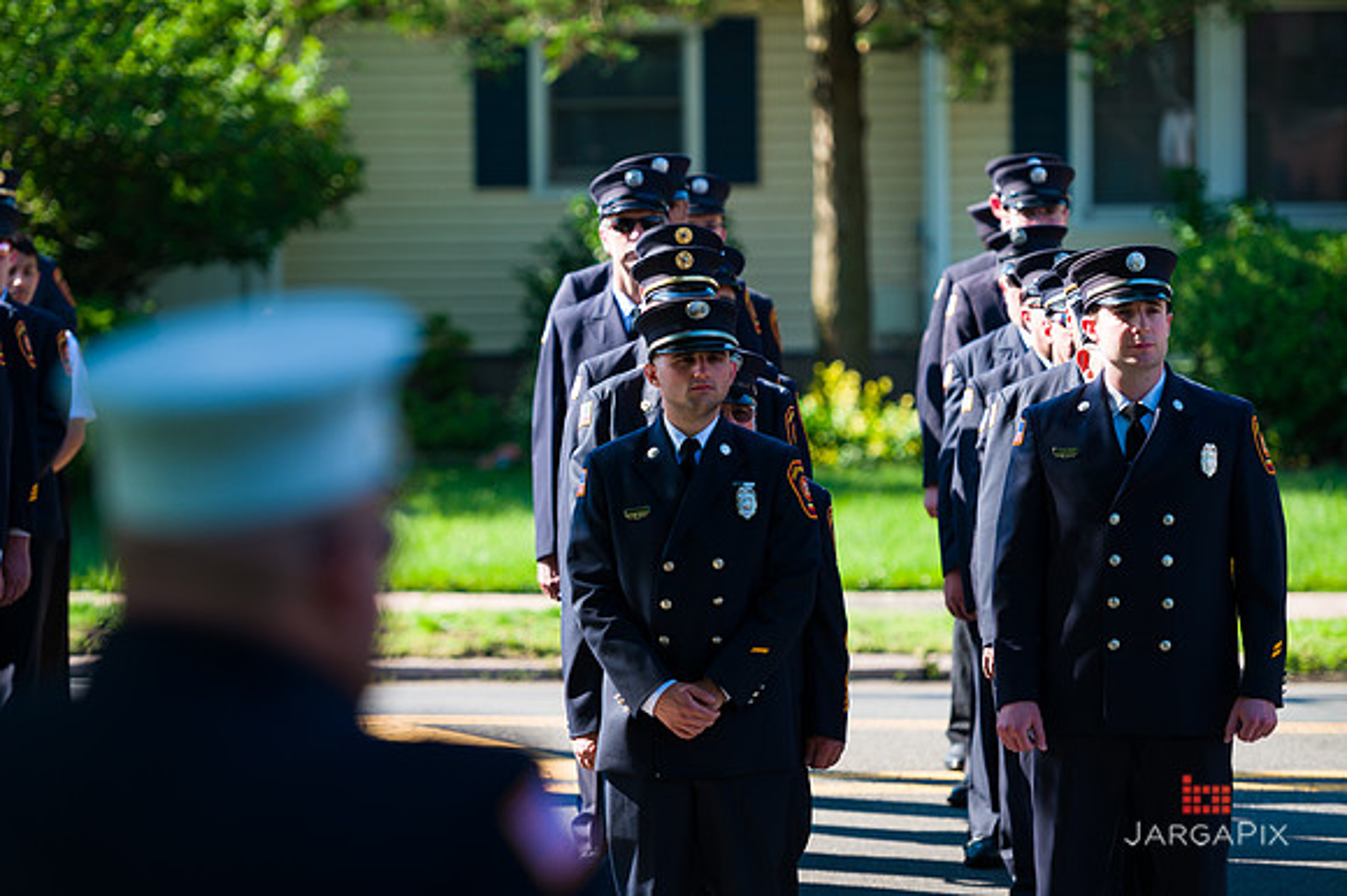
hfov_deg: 13.3
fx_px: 5796
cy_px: 448
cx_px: 674
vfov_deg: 8.8
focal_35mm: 155
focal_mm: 155
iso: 200
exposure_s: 1/800
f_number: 3.2
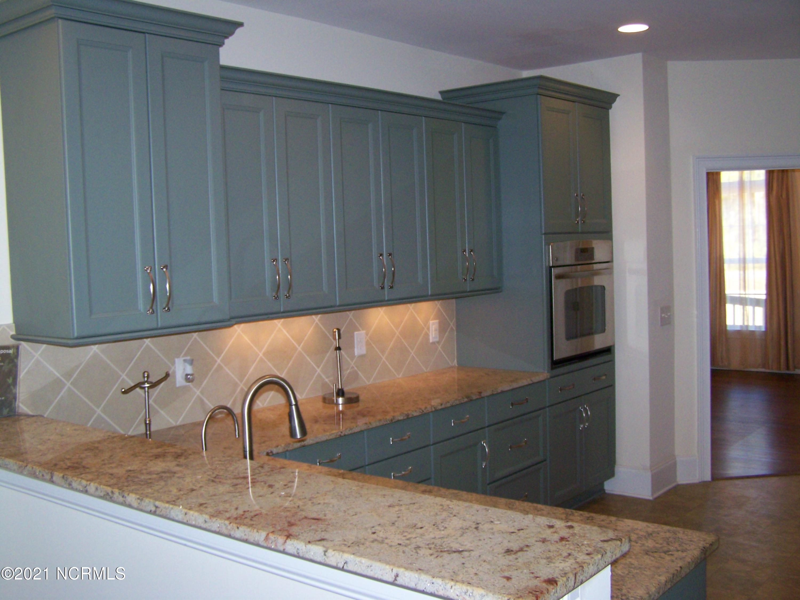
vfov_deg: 37.7
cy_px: 300
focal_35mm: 38
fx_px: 878
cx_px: 400
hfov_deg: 49.0
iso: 160
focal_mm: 6.3
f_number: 2.8
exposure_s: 1/60
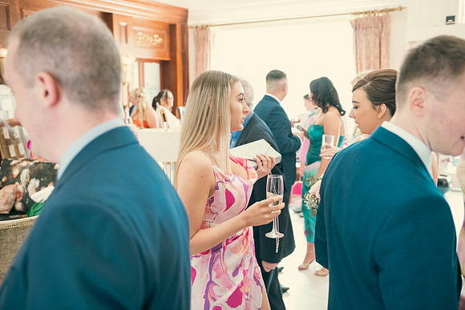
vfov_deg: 35.1
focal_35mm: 38
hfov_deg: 50.7
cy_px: 155
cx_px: 232
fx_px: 491
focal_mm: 38
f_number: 3.5
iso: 1000
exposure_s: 1/80
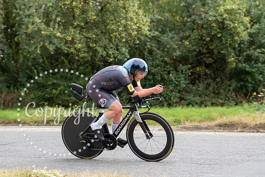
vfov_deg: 15.7
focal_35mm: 87
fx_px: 641
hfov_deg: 23.4
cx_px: 132
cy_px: 88
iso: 400
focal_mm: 87
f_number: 4
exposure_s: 1/1000
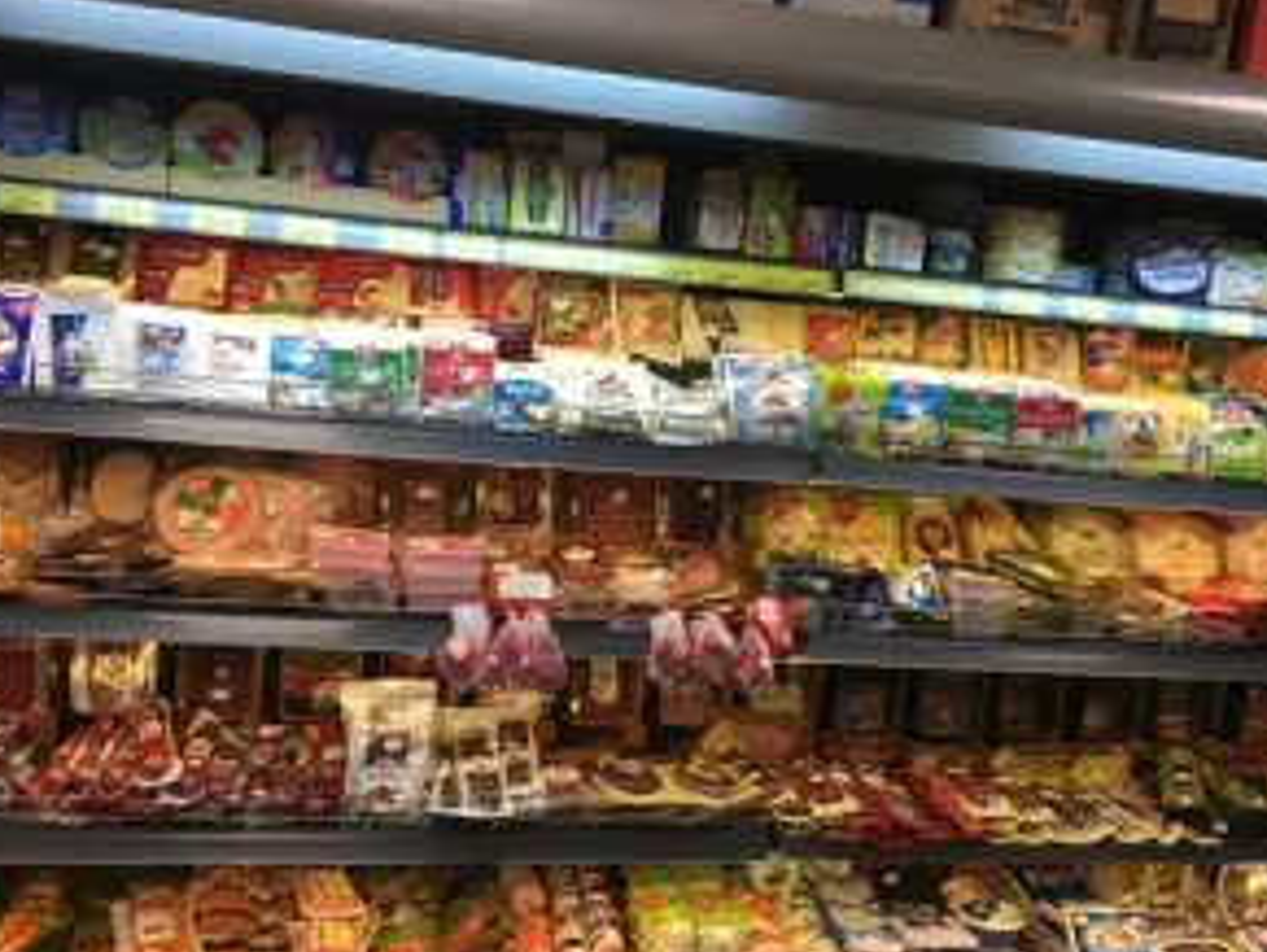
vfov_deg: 35.9
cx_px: 703
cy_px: 576
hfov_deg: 46.7
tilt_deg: -13.1
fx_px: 1465
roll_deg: -5.0
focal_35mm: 40
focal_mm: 4.15
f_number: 2.2
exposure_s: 1/33
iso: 25
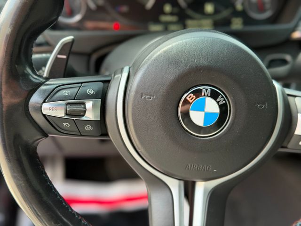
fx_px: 417
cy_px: 113
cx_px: 150
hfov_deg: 39.7
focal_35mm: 48
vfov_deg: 30.3
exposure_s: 1/187
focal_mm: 6.76
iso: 50
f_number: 1.78
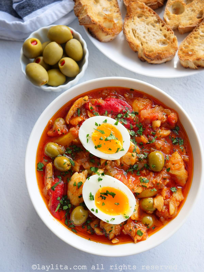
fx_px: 251
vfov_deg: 56.8
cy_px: 136
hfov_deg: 44.2
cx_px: 102
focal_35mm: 32
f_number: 3.1
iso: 200
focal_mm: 16
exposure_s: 1/100
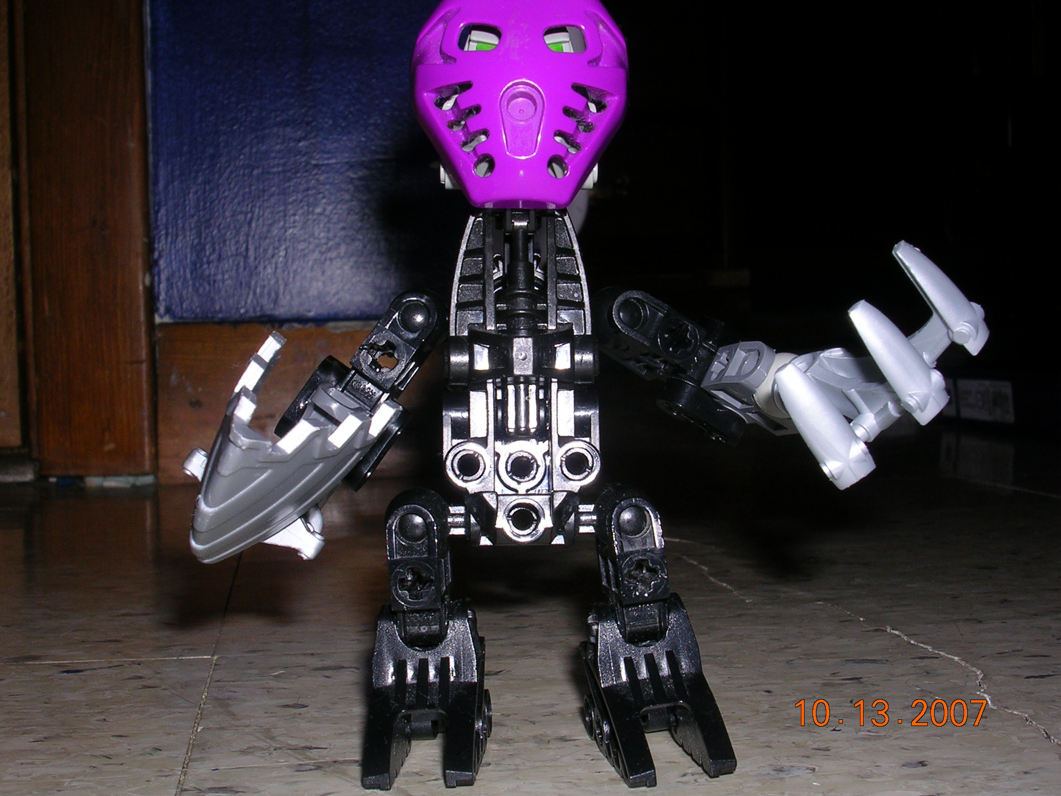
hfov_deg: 38.9
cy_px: 398
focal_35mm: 49
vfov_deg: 29.7
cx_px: 530
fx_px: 1502
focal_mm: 7.5
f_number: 6.2
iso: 50
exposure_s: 1/60.1
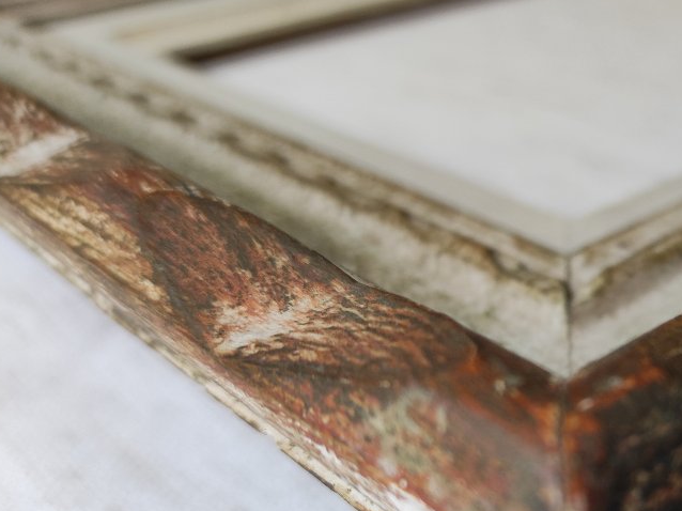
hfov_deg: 38.2
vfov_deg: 30.5
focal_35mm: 47
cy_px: 369
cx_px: 592
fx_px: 926
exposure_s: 1/50
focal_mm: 4.7
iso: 417
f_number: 1.79
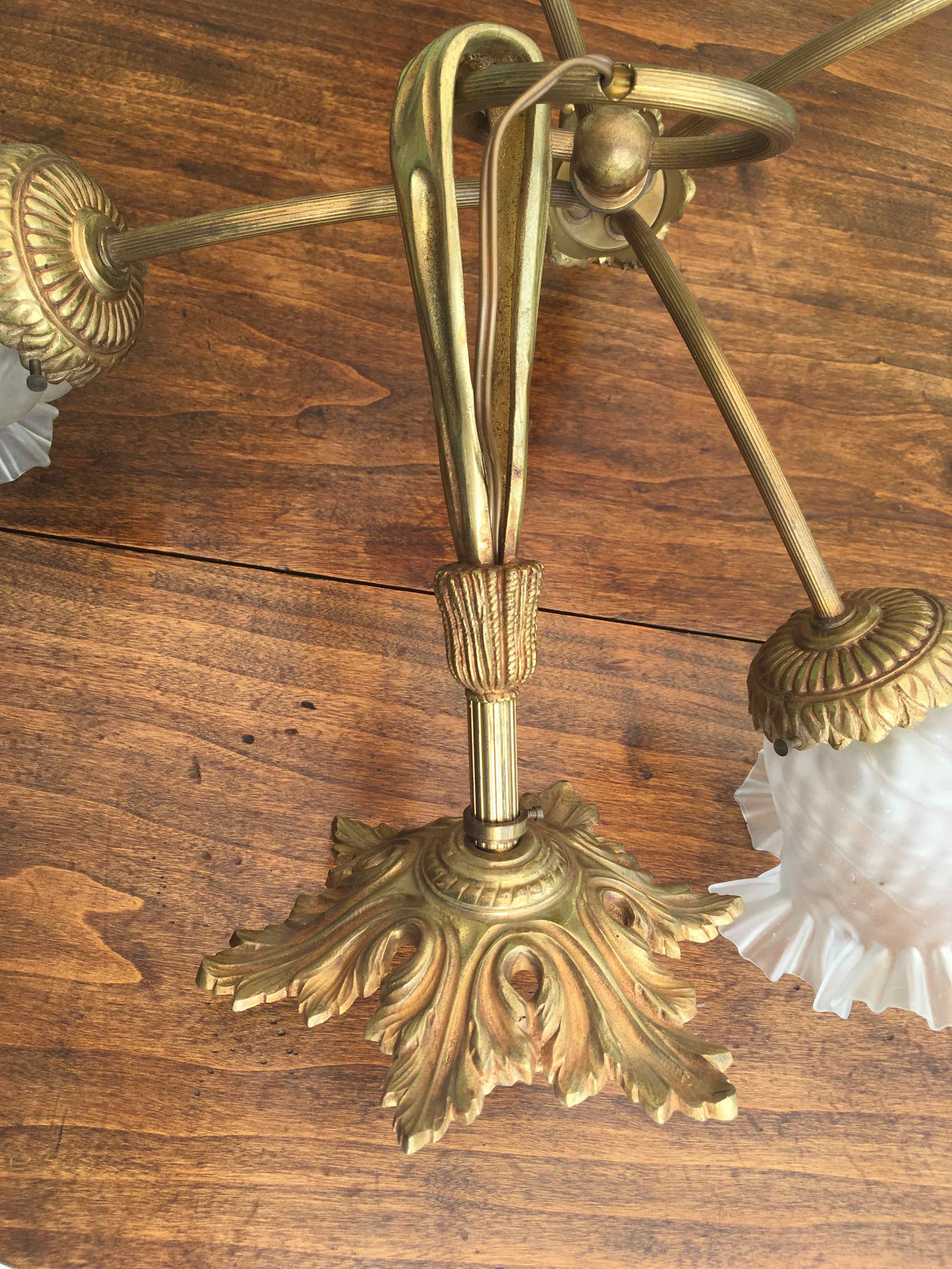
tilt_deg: -65.5
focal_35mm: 29
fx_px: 1063
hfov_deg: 48.2
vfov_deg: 61.7
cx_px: 476
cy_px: 634
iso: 25
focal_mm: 4.15
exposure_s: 1/264
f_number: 2.2
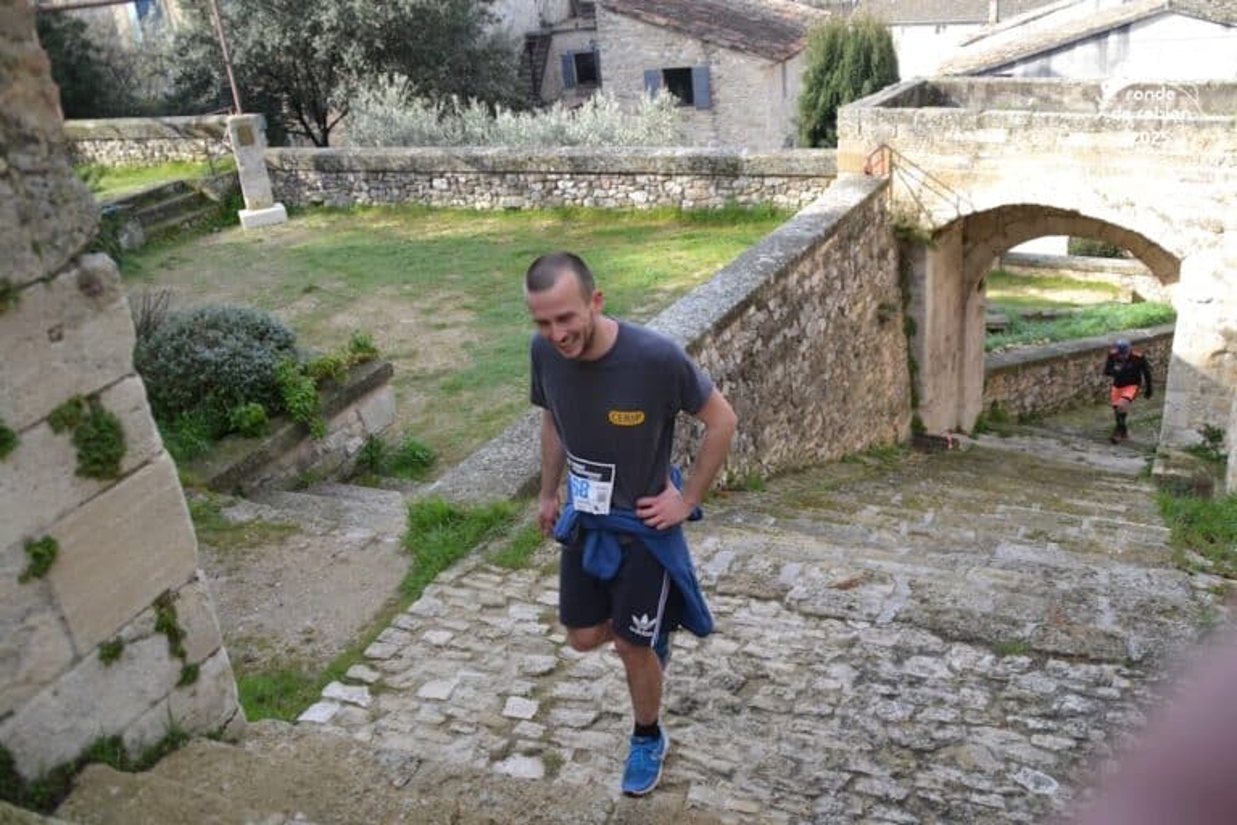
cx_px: 618
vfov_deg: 47.9
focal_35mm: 27
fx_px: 928
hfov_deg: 67.4
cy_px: 412
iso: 400
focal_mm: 18
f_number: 4
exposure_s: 1/800
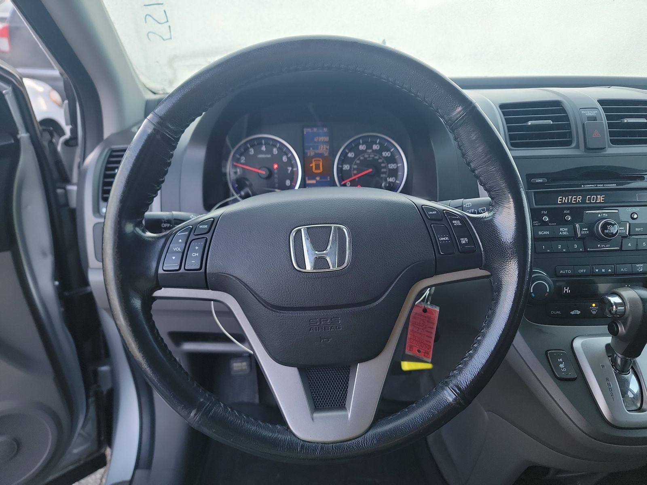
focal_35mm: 24
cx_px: 324
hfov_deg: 71.6
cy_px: 242
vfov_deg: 56.8
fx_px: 449
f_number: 1.8
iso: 98
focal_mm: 6.7
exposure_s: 1/59
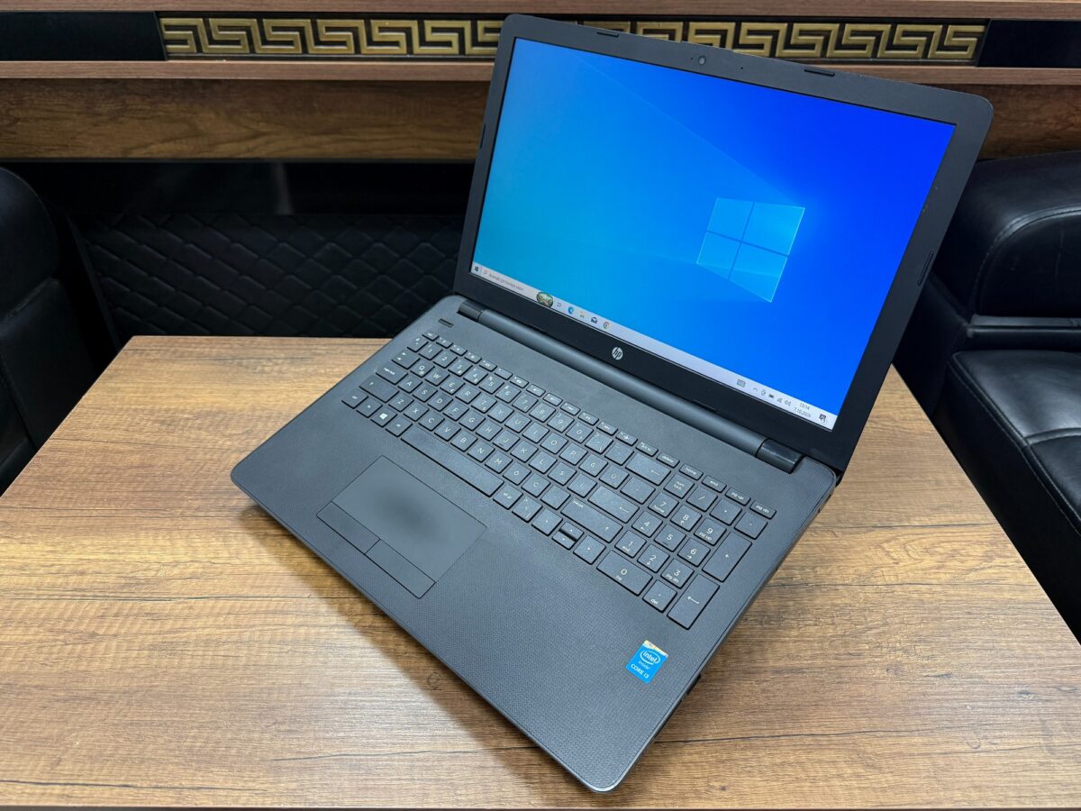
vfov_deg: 56.8
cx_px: 540
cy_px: 406
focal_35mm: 24
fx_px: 749
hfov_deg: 71.6
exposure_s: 1/50
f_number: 1.78
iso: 200
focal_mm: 6.76
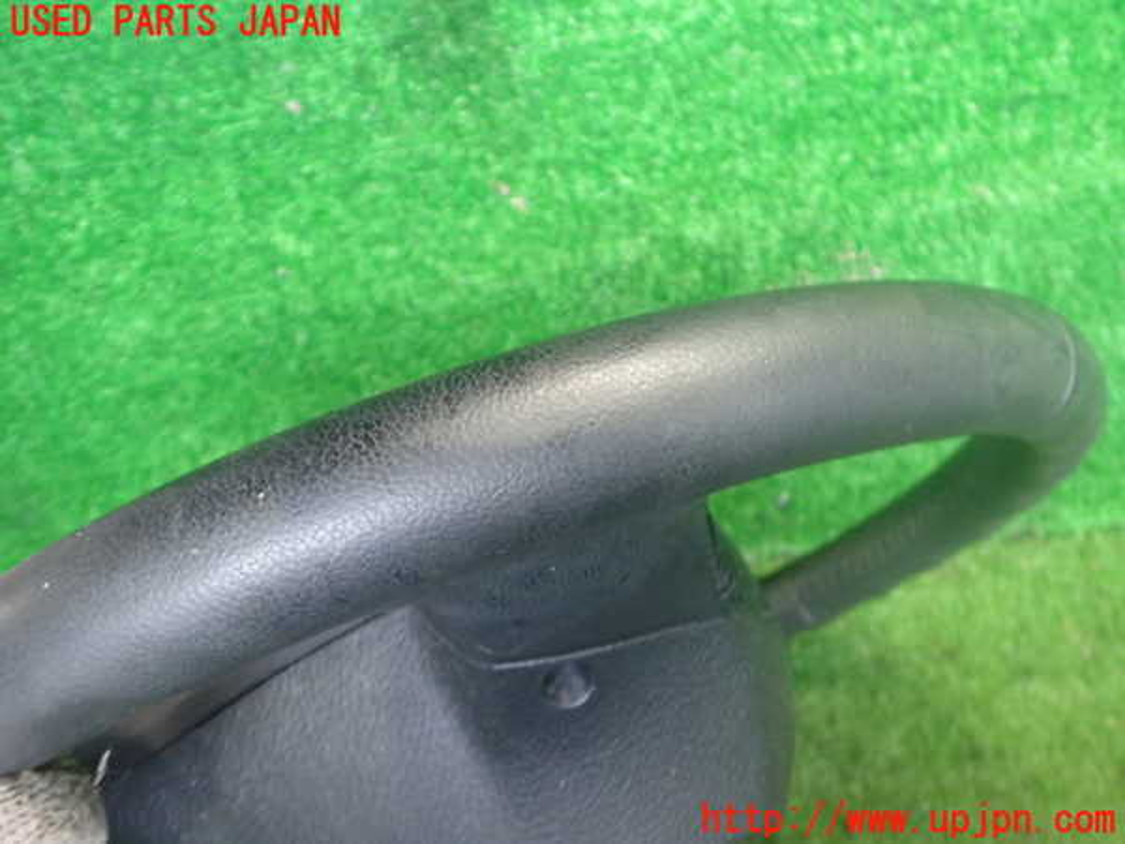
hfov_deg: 60.0
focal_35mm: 30
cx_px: 562
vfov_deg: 46.8
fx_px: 975
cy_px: 422
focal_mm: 5.4
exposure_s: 1/30
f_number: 2.3
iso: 500
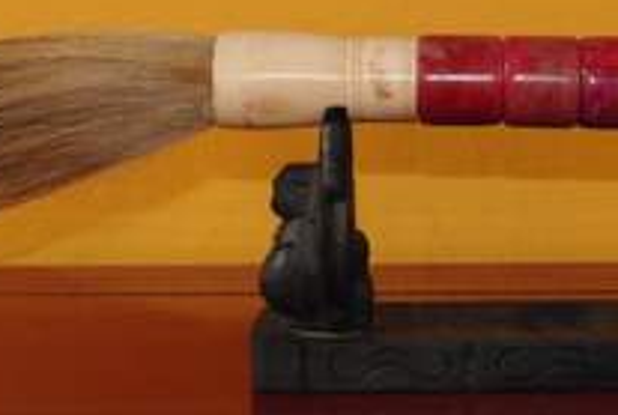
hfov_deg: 22.7
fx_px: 1531
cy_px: 30
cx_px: 409
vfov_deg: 15.2
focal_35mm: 89
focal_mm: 30.63
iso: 1600
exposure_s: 1/60
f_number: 8
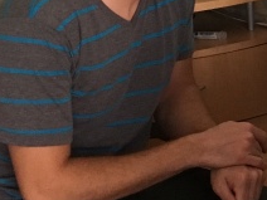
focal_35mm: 140
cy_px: -91
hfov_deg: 13.0
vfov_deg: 10.3
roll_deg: +2.0
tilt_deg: -12.3
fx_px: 1080
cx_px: 456
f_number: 2.2
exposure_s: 1/30
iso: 125
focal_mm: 4.15
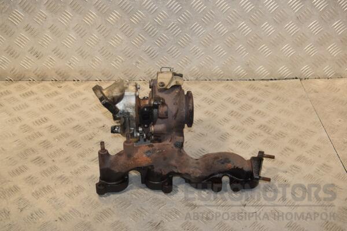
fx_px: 434
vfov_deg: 29.9
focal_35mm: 45
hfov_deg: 43.6
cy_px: 116
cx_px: 174
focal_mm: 30
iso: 800
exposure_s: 1/200
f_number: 7.1
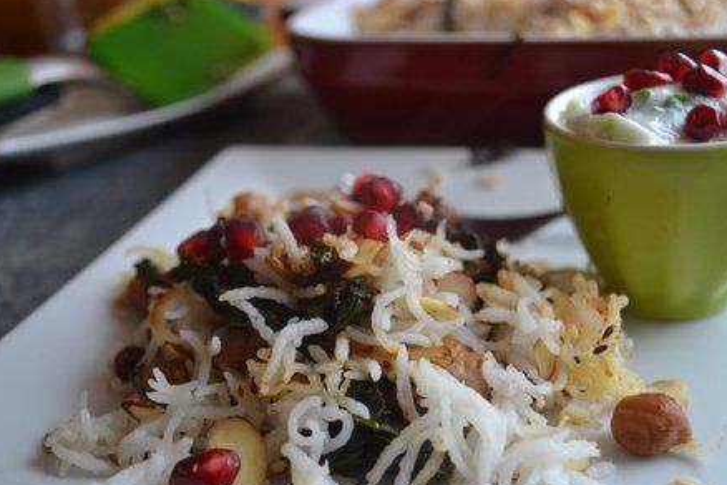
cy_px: 256
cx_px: 388
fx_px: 929
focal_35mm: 46
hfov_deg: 42.7
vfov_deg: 29.2
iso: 800
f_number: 4.5
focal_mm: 28
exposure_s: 1/40
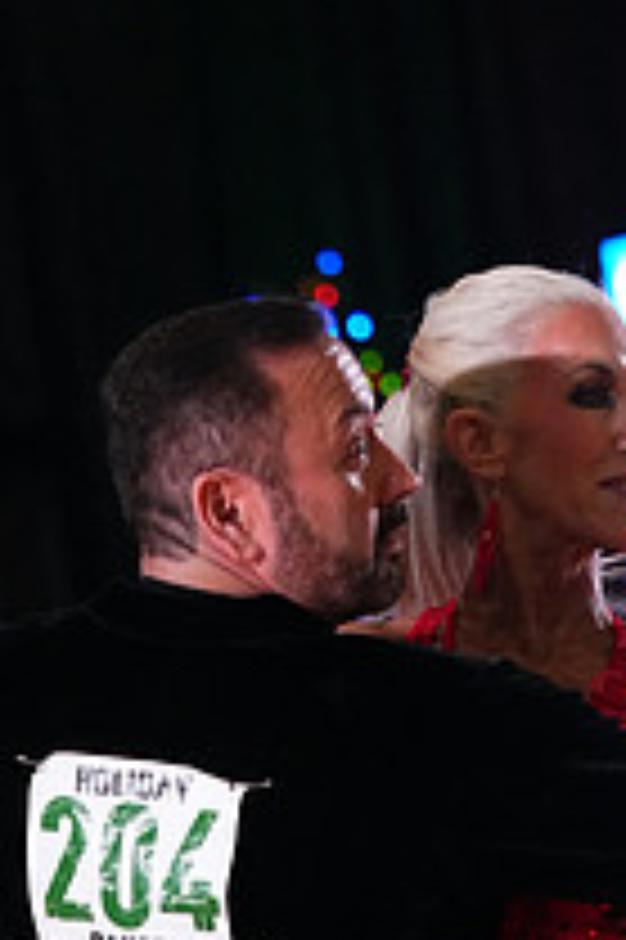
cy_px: 1291
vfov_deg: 4.3
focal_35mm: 475
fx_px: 12409
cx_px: 403
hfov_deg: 2.9
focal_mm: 171
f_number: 5
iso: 6400
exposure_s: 1/400
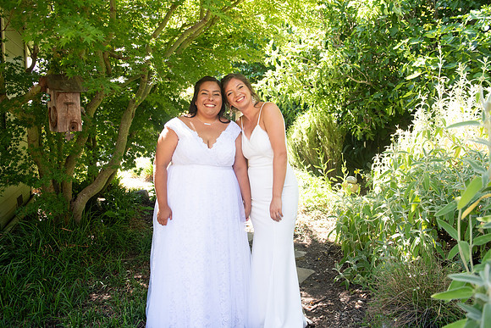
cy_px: 164
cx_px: 246
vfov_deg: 48.0
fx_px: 368
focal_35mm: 27
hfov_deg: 67.4
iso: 640
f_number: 4
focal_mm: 27
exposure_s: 1/250
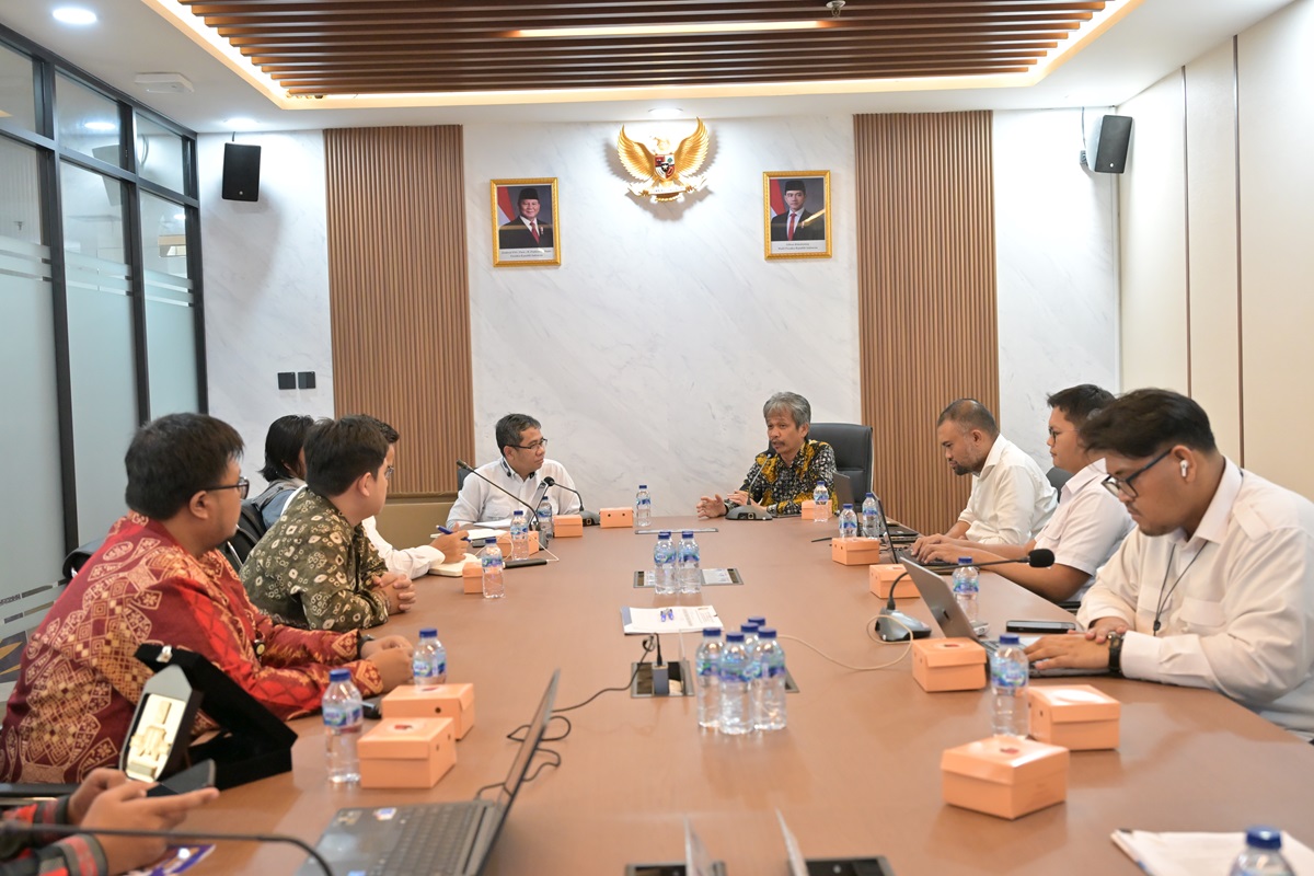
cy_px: 438
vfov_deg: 35.9
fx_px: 1350
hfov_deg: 51.9
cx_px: 657
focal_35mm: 37
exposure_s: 1/256
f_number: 4
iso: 5000
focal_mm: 37
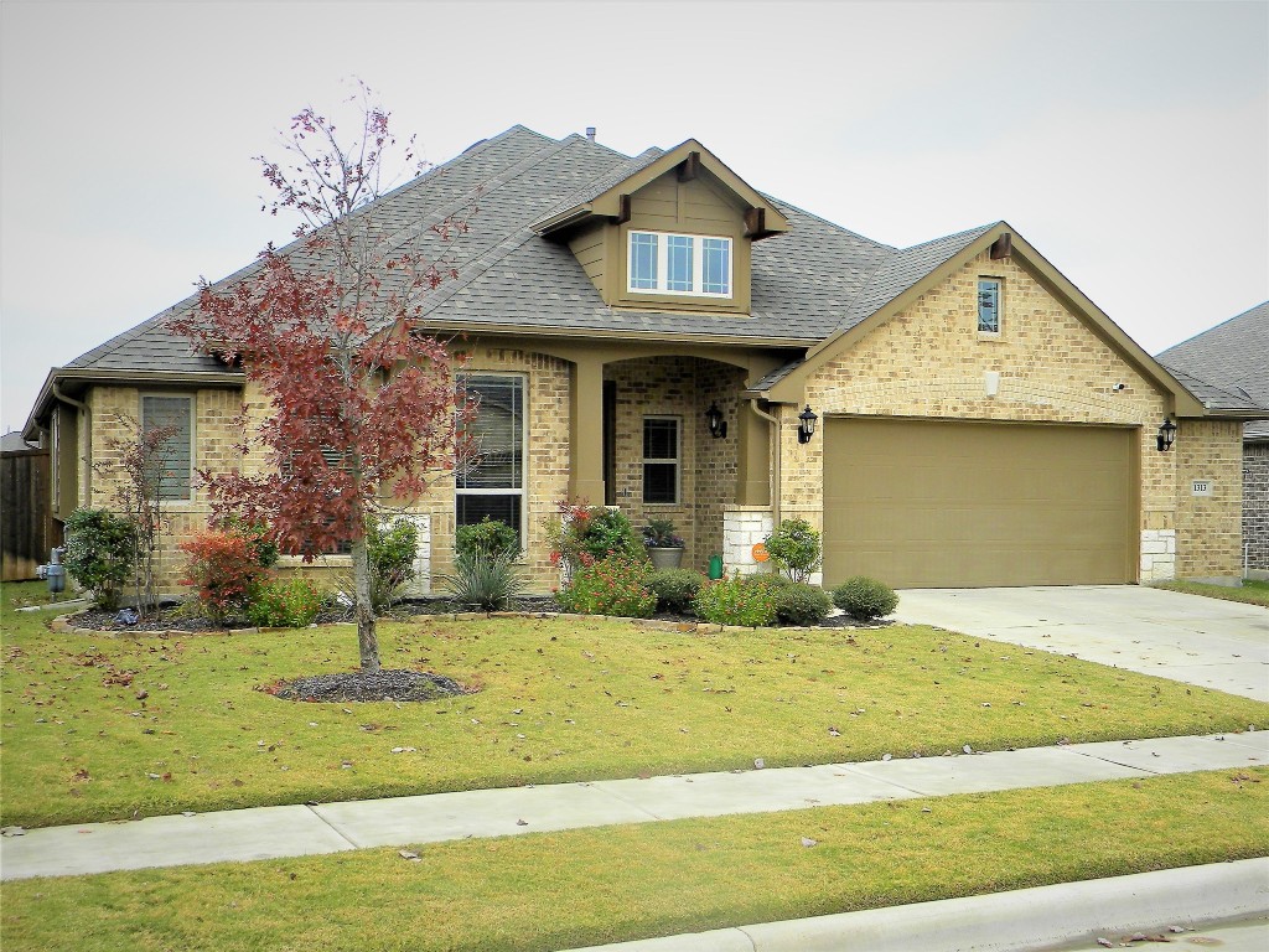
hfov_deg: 51.4
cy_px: 476
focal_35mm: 36
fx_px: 1320
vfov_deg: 39.7
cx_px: 634
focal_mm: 6.4
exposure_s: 1/174
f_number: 3.7
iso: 80
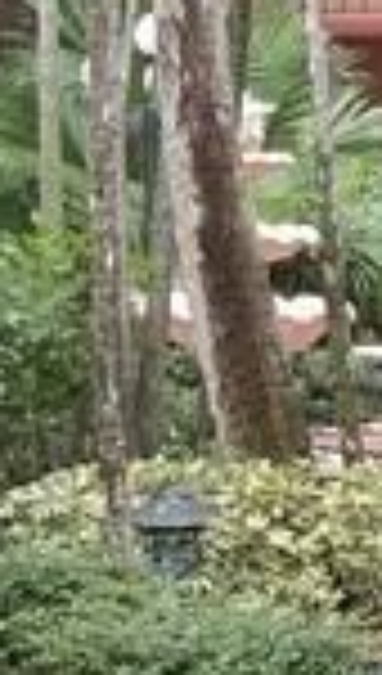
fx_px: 3456
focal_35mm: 193
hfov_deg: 6.3
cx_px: 49
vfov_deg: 11.1
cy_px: 158
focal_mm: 4.25
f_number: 1.7
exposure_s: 1/144
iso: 50
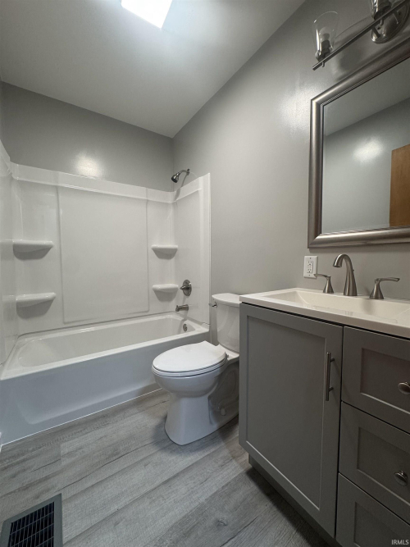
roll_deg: +0.7
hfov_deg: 85.7
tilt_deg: -3.5
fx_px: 221
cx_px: 205
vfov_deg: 102.1
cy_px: 274
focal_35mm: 14
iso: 200
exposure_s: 1/60
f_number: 2.2
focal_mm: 2.22
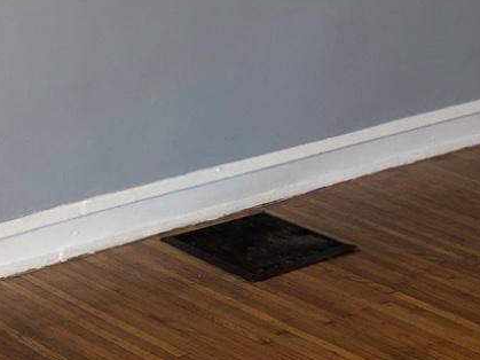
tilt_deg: -6.4
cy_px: -85
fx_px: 1761
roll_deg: -1.7
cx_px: 197
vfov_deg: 11.4
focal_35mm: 127
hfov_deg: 15.5
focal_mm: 4.25
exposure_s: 1/122
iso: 100
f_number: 1.8
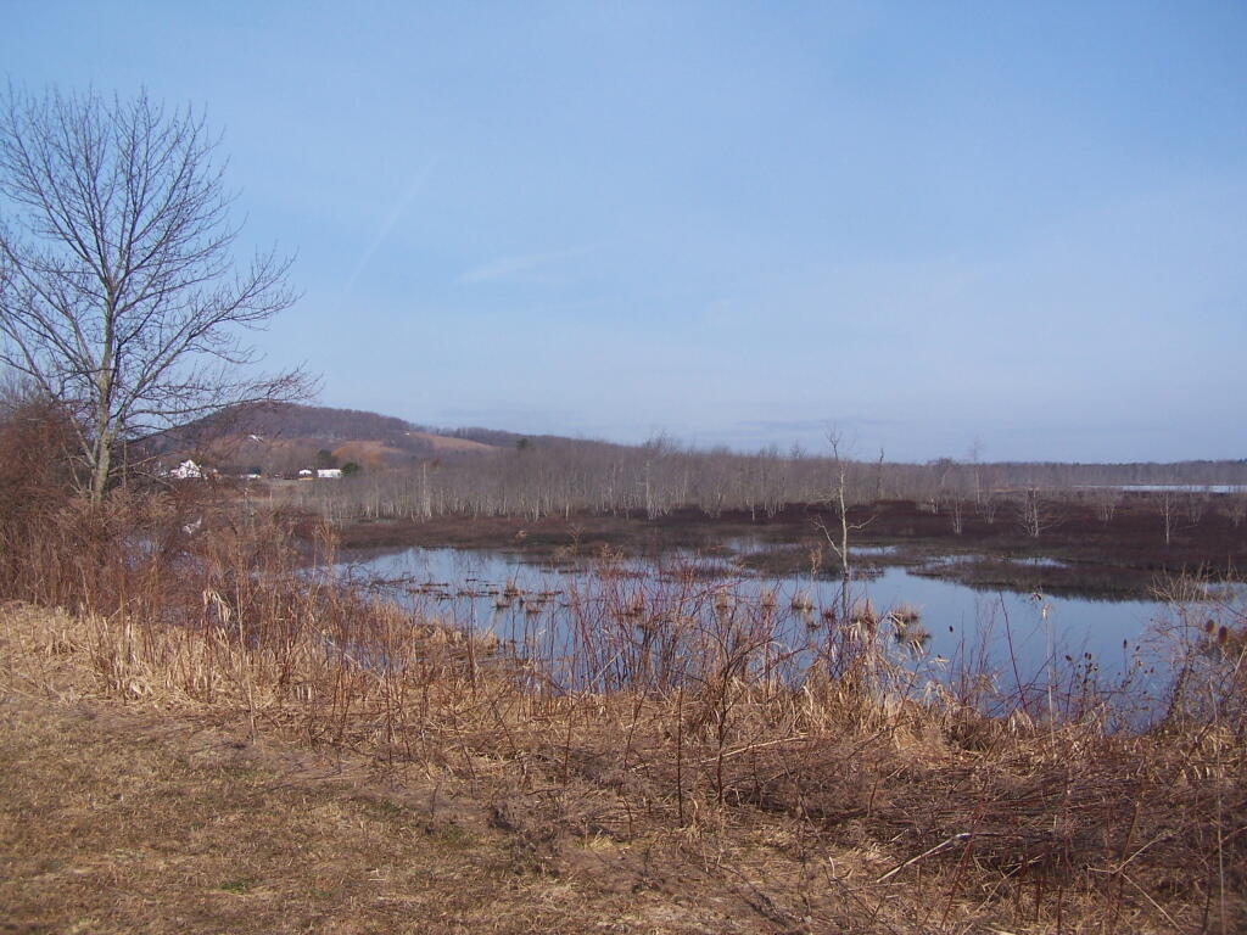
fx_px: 1369
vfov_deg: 37.7
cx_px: 624
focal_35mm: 38
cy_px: 468
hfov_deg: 49.0
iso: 80
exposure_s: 1/1000
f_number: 4
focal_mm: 6.3
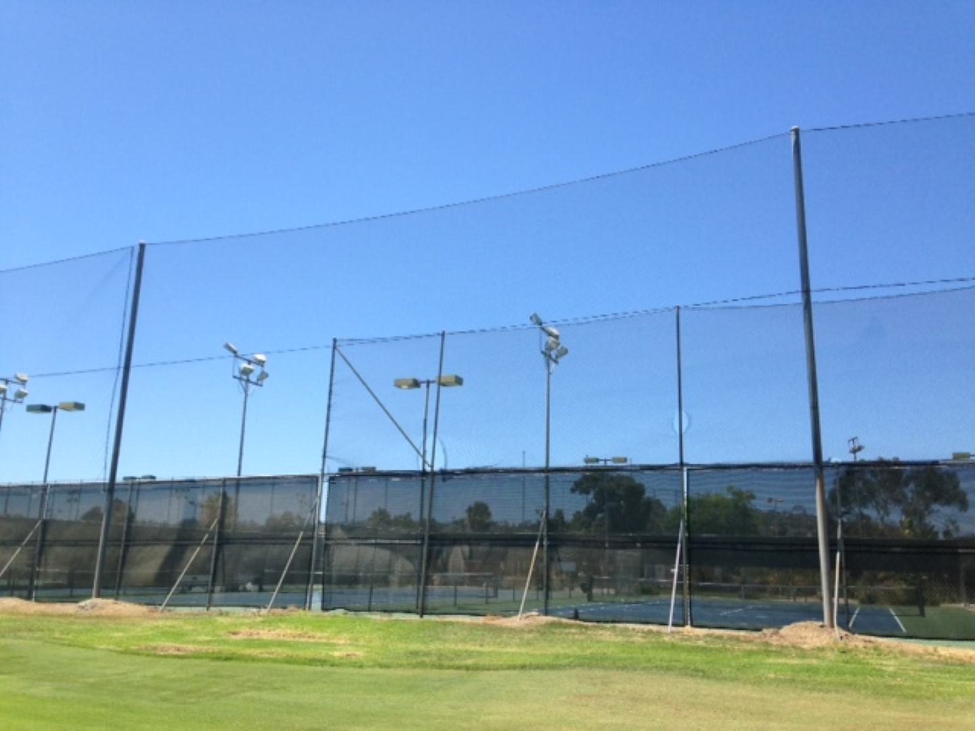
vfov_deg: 42.9
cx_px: 488
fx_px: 929
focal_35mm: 33
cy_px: 366
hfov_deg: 55.4
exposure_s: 1/1106
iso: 50
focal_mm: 4.12
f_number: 2.4
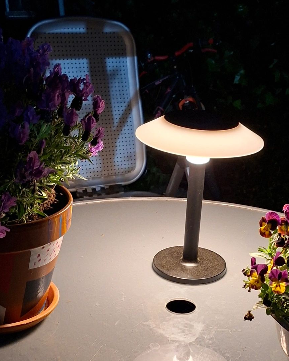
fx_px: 566
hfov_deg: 28.4
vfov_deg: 34.9
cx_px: 195
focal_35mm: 53
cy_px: 250
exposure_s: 1/25
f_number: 1.8
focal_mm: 5.54
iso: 500
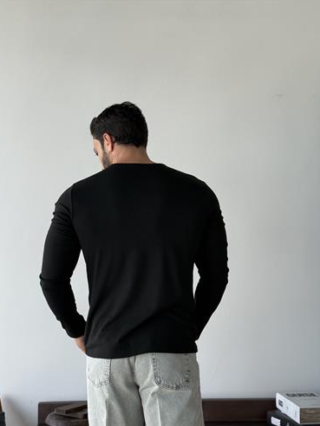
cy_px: 228
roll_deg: +0.1
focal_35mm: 52
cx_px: 154
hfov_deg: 28.0
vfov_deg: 36.8
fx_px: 641
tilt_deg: +2.0
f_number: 1.78
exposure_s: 1/351
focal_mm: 6.76
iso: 64
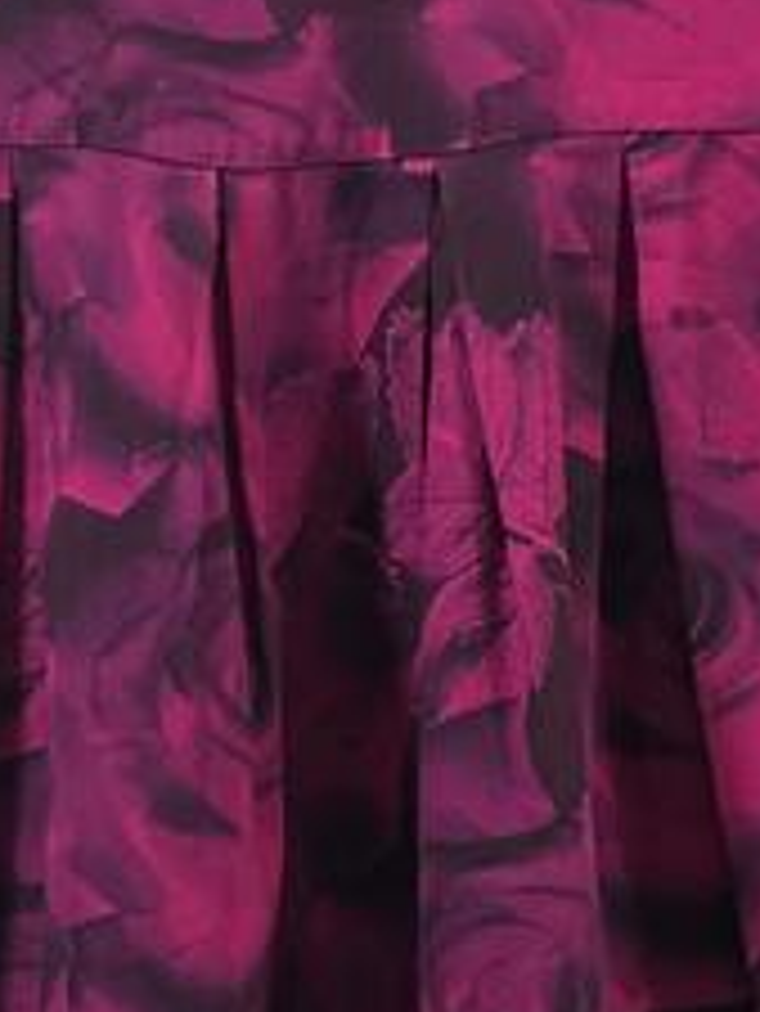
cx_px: 342
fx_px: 7809
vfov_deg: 7.4
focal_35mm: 267
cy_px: 315
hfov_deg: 5.6
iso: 320
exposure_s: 1/100
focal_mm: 16.89
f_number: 2.8
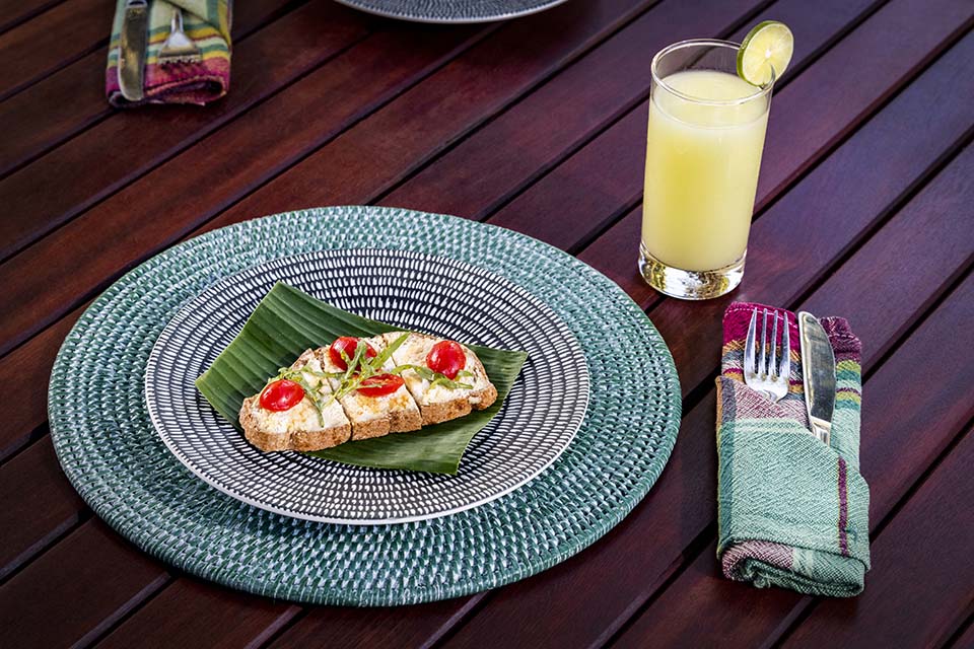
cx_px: 487
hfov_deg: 24.8
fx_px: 2218
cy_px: 324
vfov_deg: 16.7
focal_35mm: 82
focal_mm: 82
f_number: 10
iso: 2500
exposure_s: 1/250
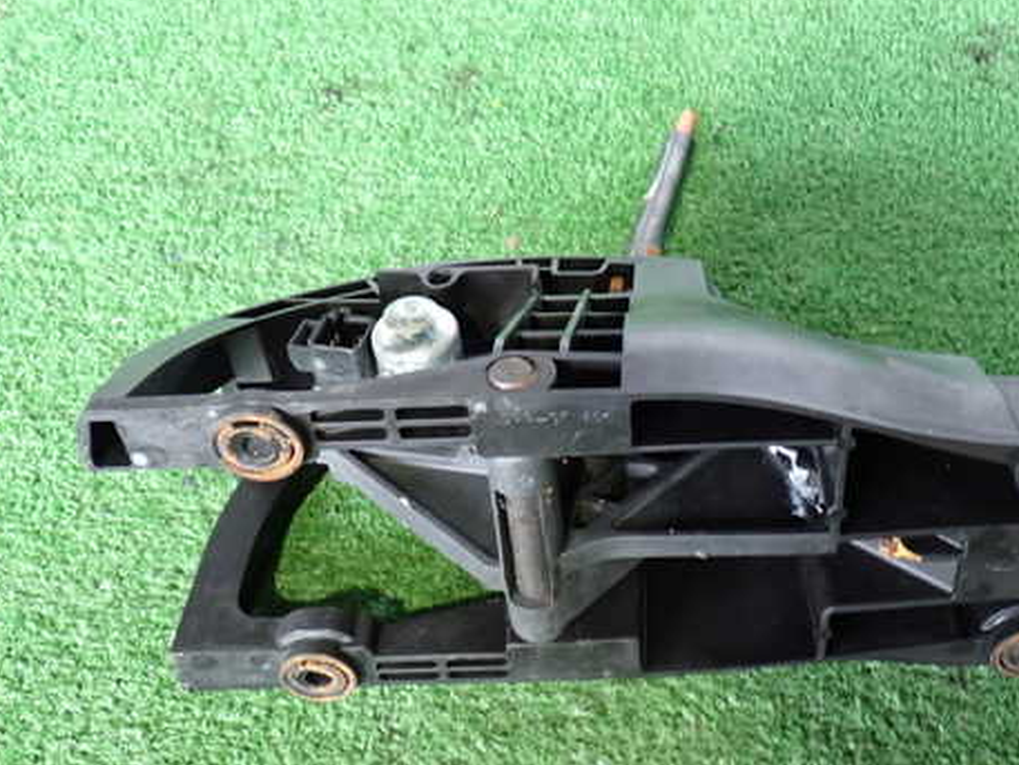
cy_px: 359
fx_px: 1237
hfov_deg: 44.4
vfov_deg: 34.4
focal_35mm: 42
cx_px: 638
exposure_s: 1/30
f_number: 2.4
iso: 640
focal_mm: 5.79
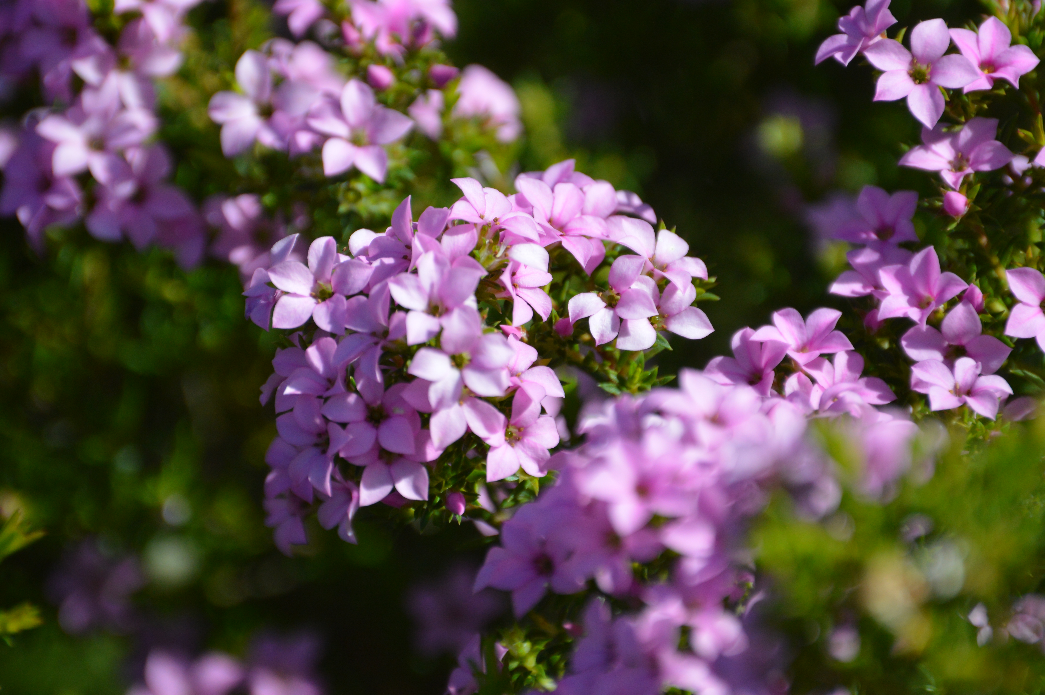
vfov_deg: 3.9
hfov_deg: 5.8
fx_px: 10325
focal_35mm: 356
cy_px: 327
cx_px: 529
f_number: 5.6
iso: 400
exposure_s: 1/2000
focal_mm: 200
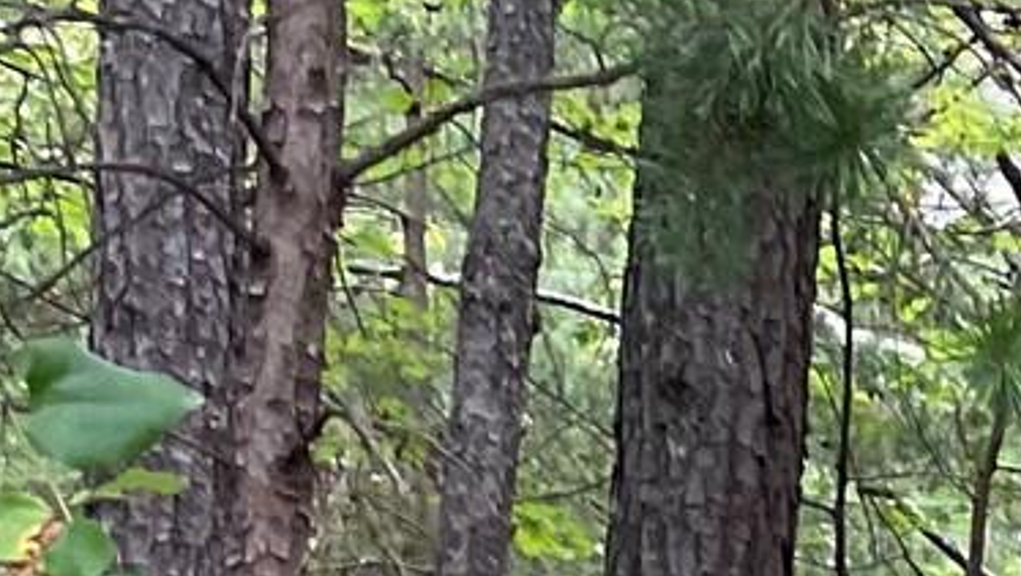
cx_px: 2694
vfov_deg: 7.2
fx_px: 4199
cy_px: 1542
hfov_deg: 11.0
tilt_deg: +4.6
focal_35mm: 155
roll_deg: +0.1
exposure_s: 1/118
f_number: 1.6
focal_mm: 4.2
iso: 125
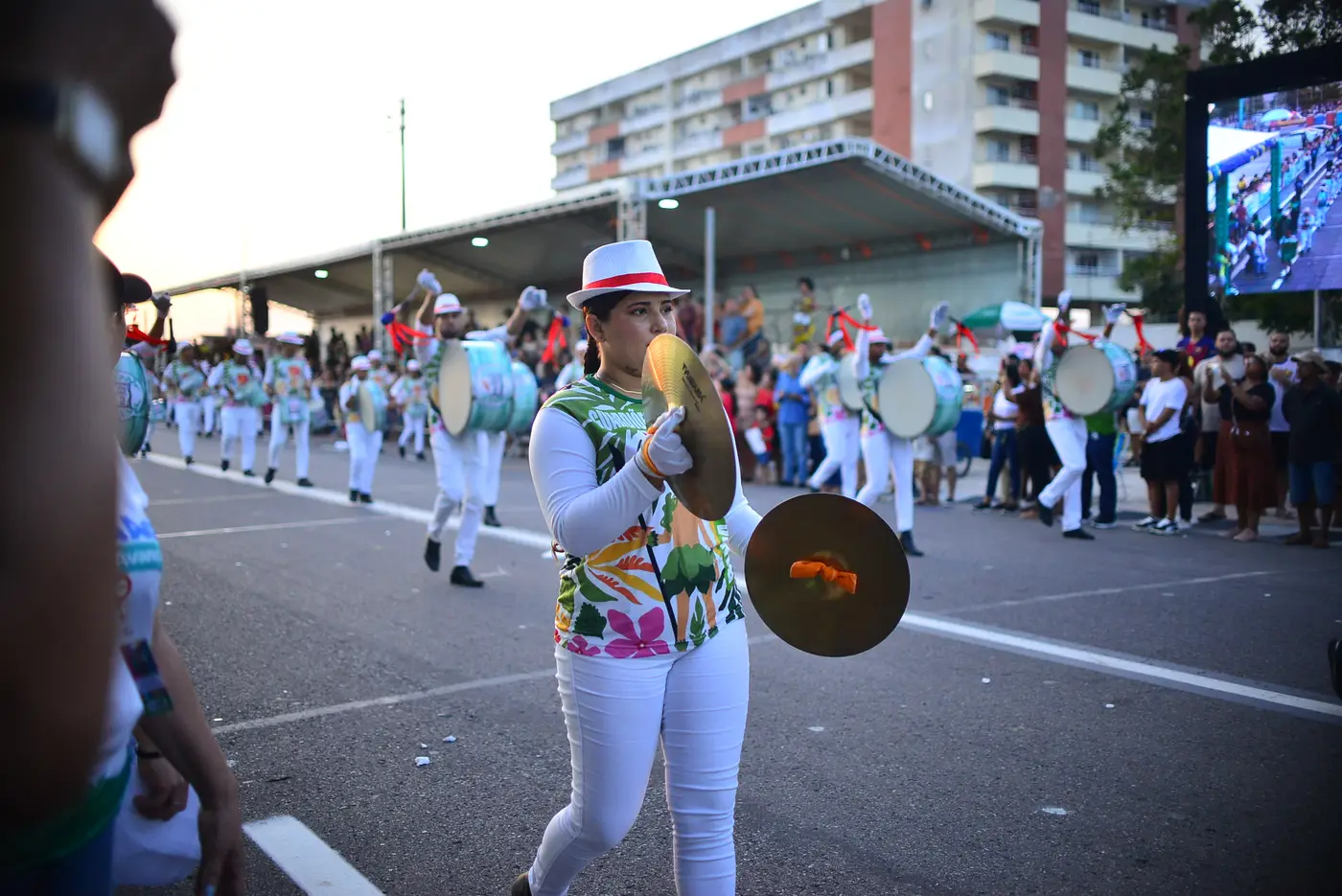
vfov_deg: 37.9
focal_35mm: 35
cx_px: 671
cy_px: 448
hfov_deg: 54.4
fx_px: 1305
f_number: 1.8
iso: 800
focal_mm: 35
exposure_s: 1/1500
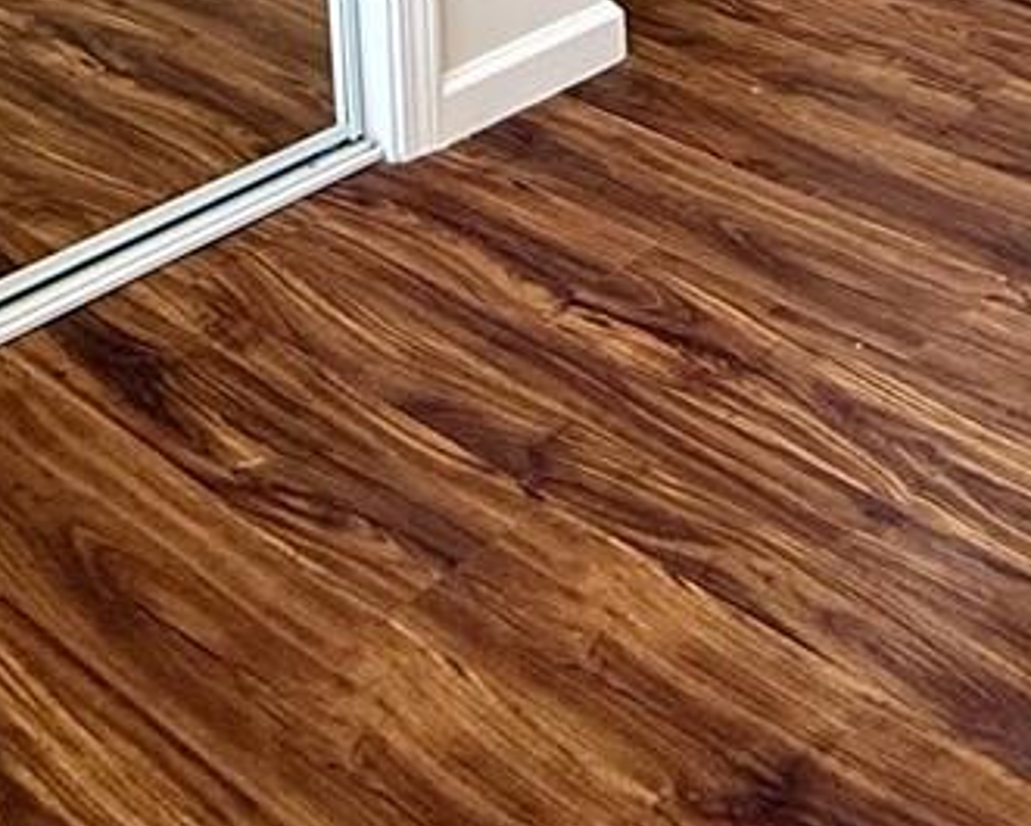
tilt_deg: -5.6
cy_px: -645
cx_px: 1131
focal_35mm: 66
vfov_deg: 18.4
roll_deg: -0.6
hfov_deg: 26.5
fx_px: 2014
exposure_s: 1/120
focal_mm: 2.22
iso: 125
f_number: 2.2
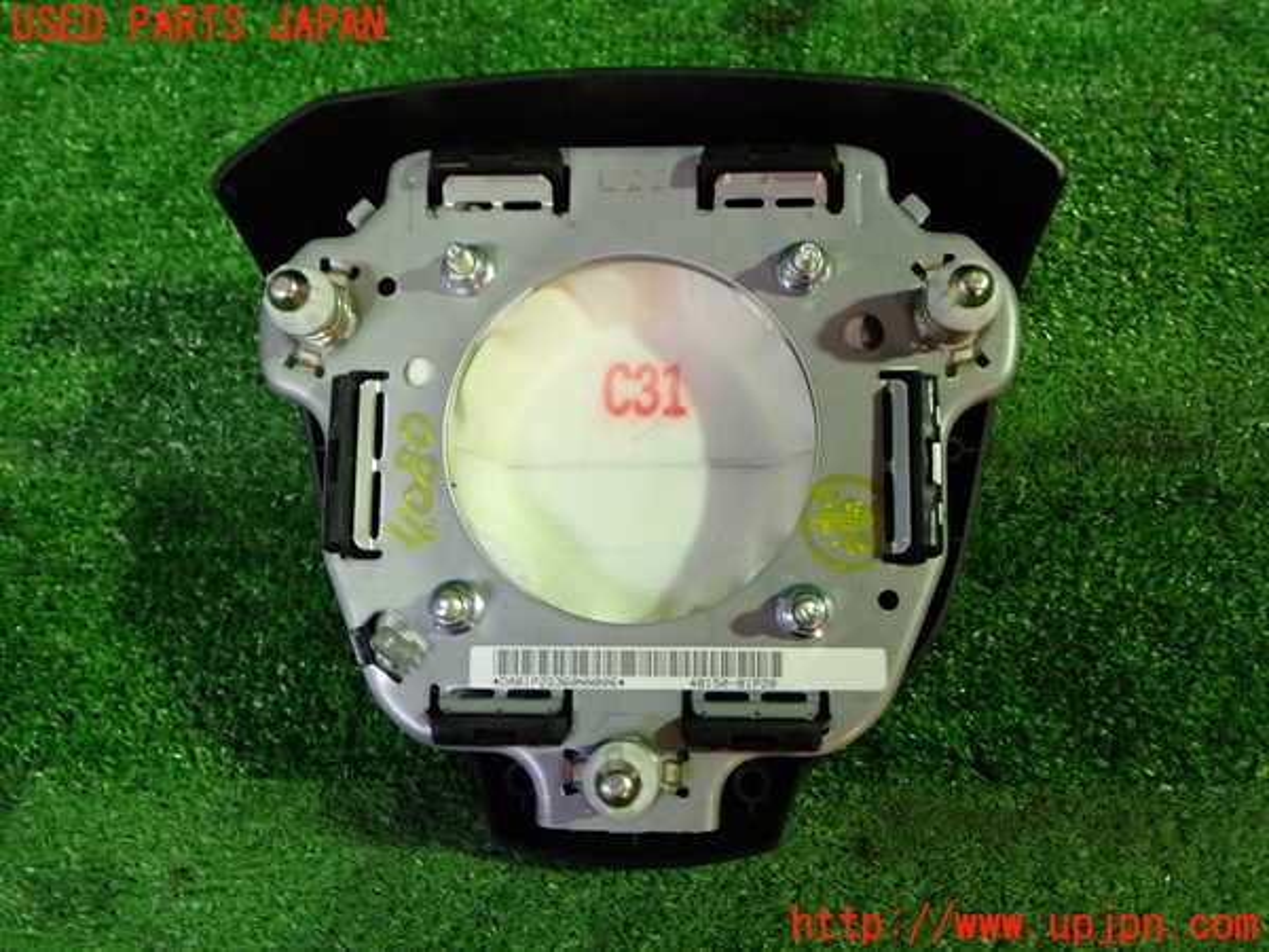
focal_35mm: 32
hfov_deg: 56.8
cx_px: 634
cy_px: 476
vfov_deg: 44.2
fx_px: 1173
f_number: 2.4
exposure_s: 1/30
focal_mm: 5.79
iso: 320
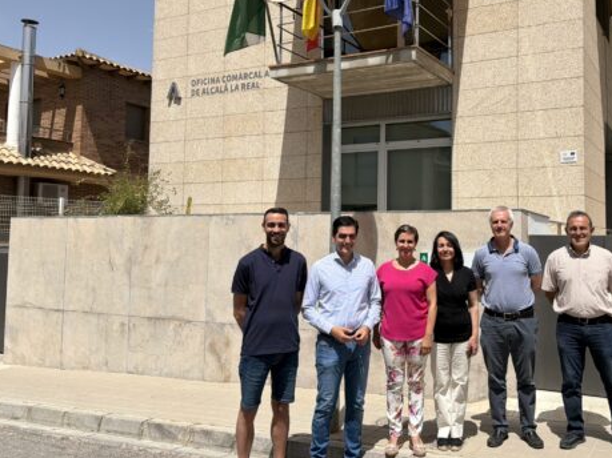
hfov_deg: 53.0
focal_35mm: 34
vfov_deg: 41.6
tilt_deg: +4.6
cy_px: 190
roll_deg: -0.3
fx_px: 601
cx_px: 403
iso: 320
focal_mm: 6.76
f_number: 1.78
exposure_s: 1/32258
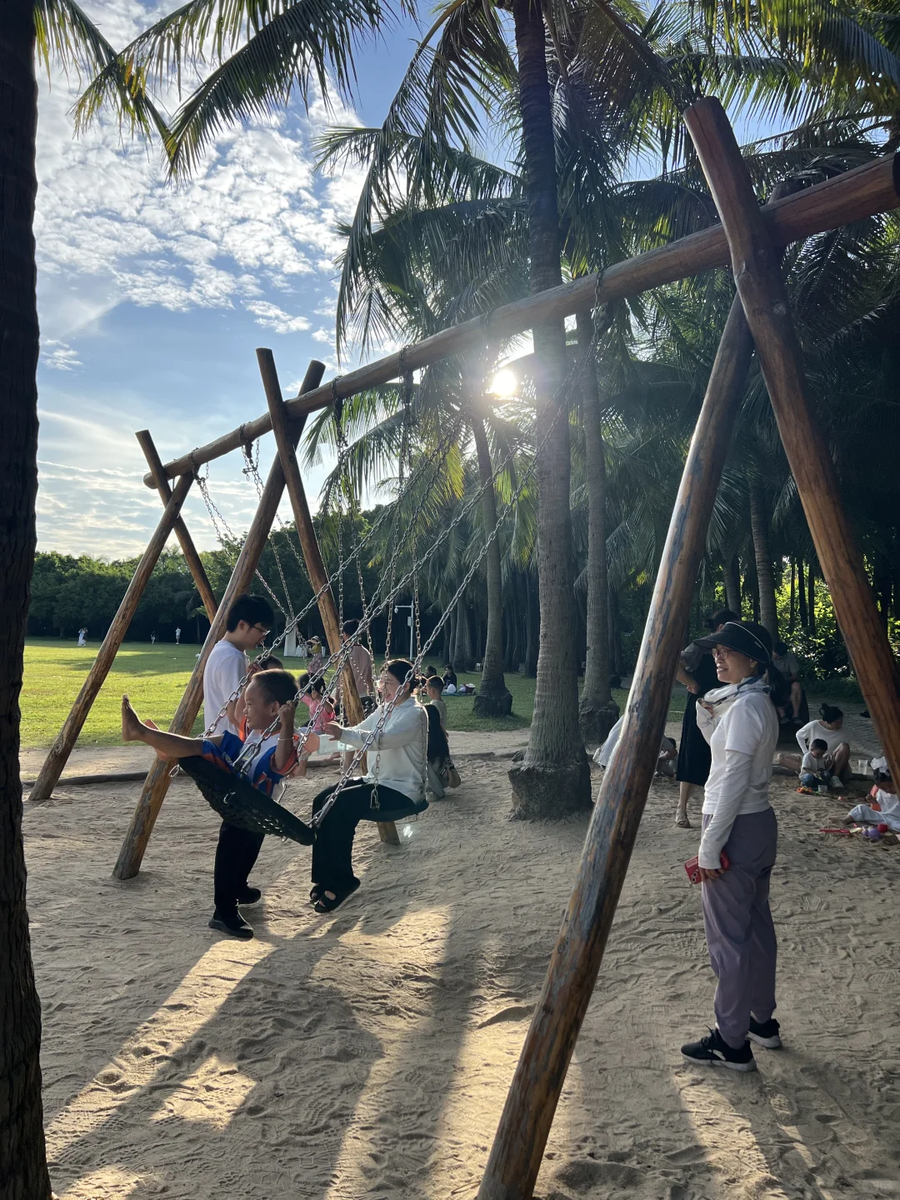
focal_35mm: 26
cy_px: 600
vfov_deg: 67.3
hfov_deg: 53.1
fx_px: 901
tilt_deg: +2.0
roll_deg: -2.3
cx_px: 450
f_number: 1.5
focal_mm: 5.7
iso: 50
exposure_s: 1/2404
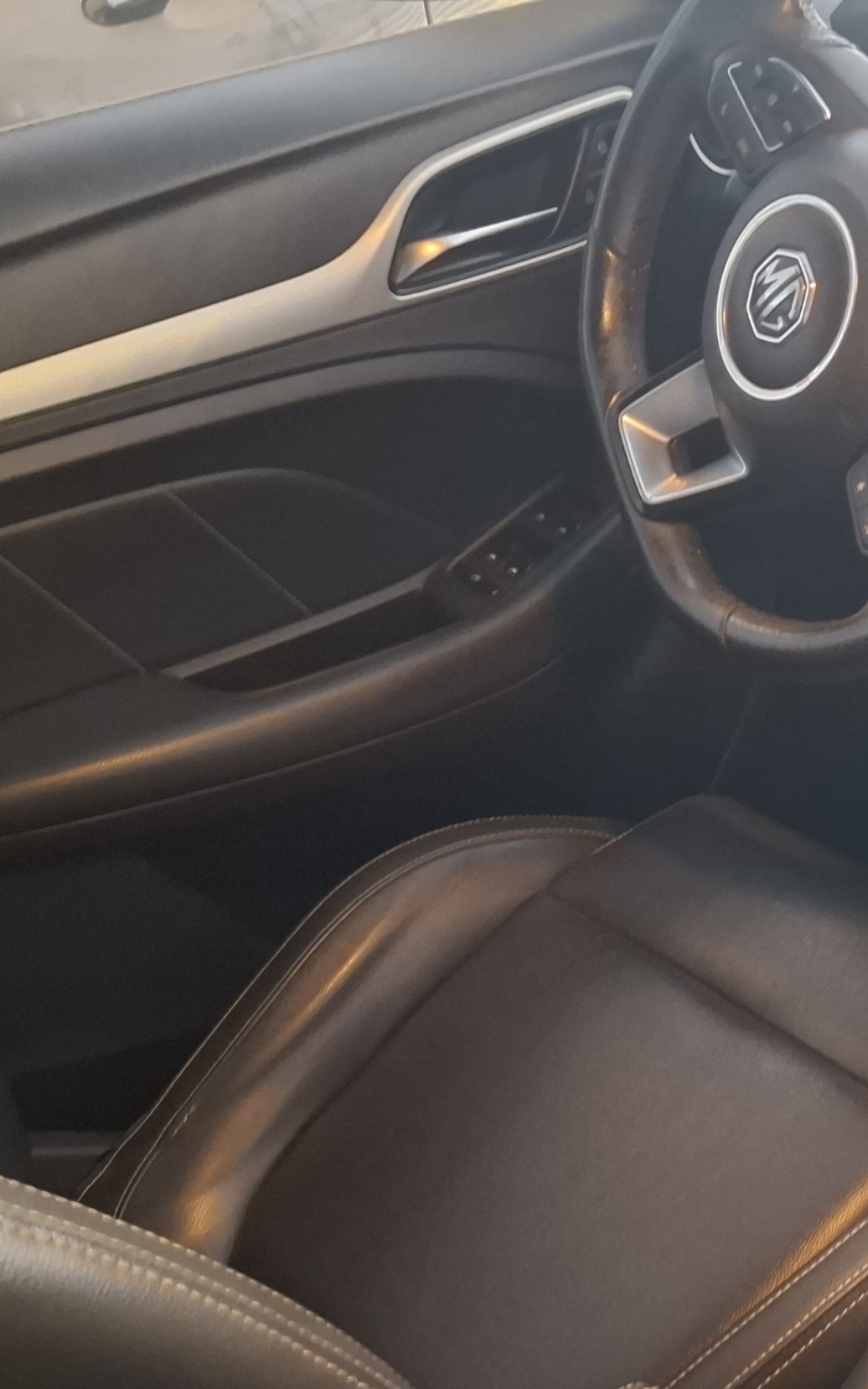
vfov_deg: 41.3
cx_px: 831
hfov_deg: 25.7
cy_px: 924
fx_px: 1817
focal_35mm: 48
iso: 1250
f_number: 1.8
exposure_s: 1/14
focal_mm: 5.54
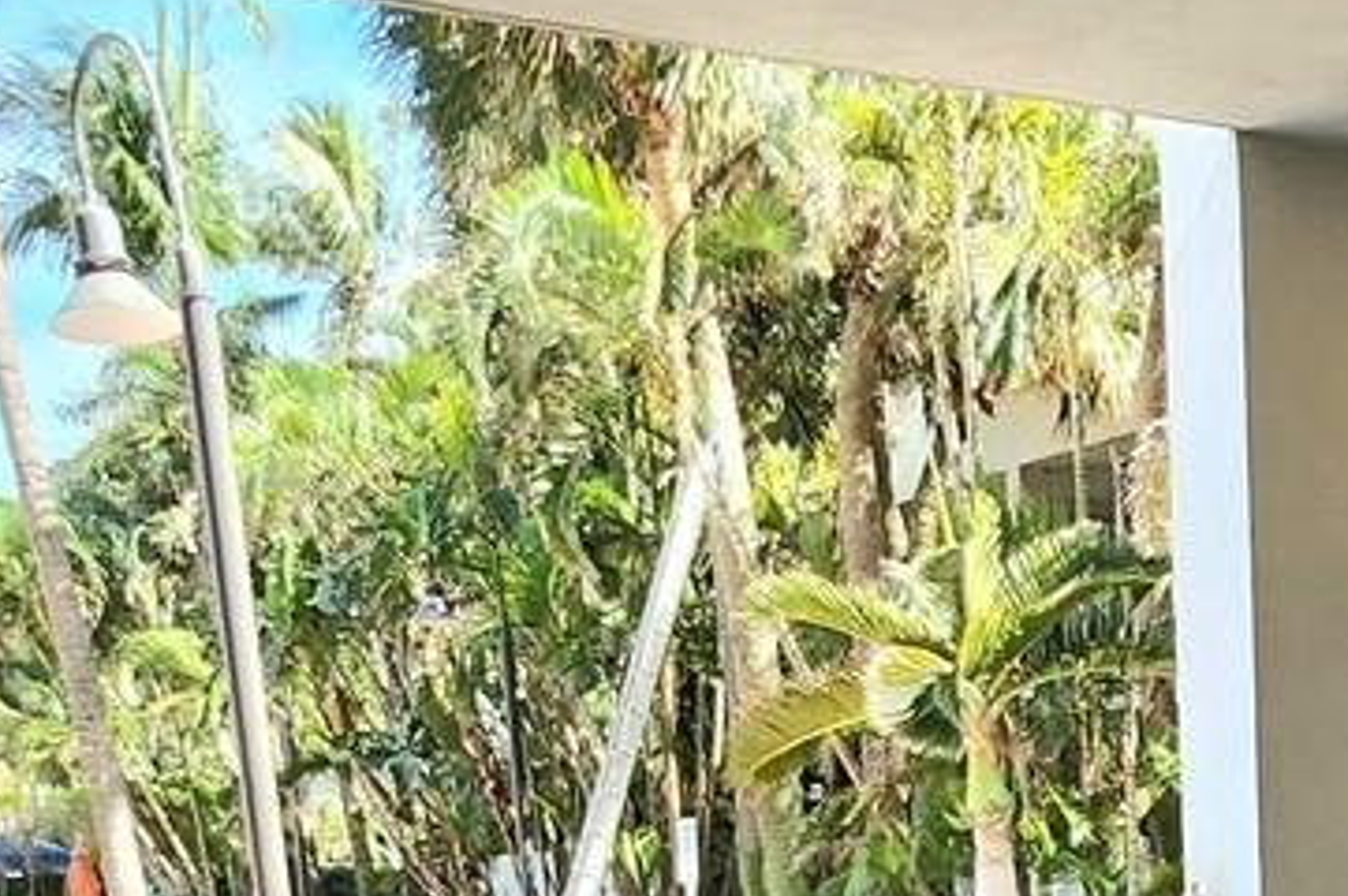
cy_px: 1355
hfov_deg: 31.8
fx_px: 2245
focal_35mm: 60
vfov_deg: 19.6
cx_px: 1225
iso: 32
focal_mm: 1.74
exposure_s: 1/156
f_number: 2.2
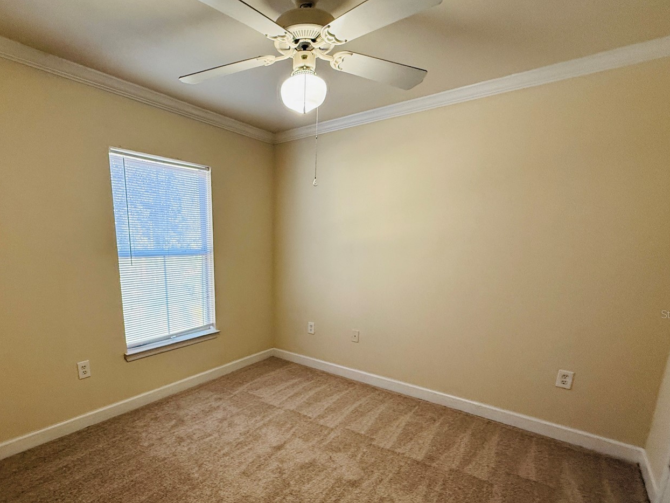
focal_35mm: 18
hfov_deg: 87.0
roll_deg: -0.8
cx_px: 281
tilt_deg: -10.9
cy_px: 314
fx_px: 348
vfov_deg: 70.5
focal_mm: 2.22
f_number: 2.2
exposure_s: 1/120
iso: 320
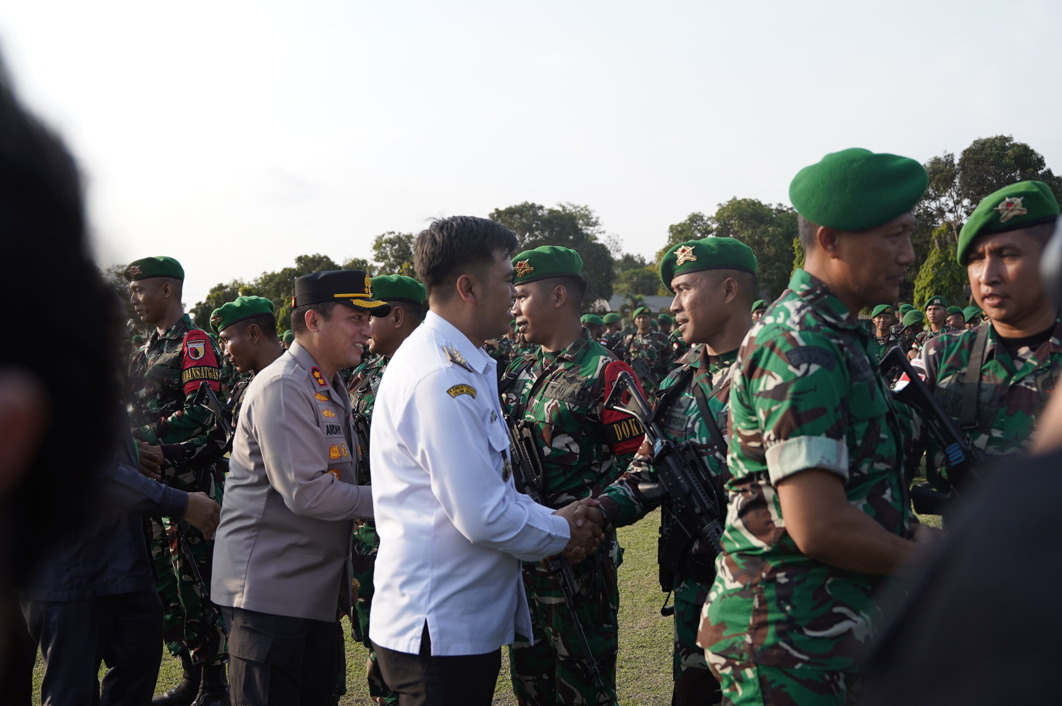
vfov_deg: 36.8
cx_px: 531
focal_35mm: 36
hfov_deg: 53.2
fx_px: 1061
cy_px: 353
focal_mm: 24
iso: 125
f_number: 2.8
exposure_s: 1/1000
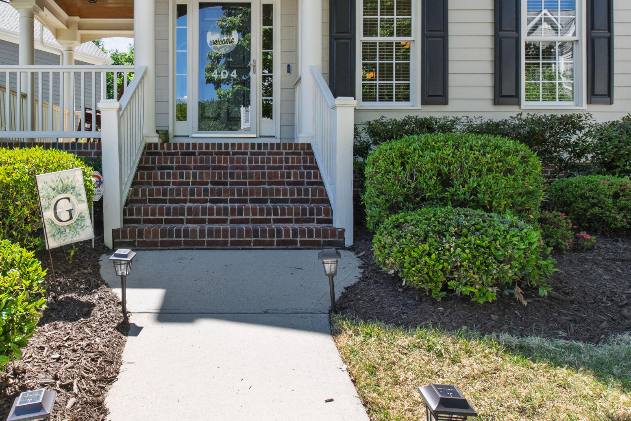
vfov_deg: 44.7
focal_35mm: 29
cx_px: 212
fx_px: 508
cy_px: 164
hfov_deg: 62.1
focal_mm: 10
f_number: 8
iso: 100
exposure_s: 1/125
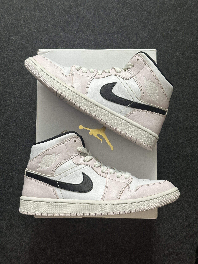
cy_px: 132
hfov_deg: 30.3
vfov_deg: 39.7
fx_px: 366
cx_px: 99
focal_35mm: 48
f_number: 1.78
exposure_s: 1/50
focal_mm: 6.86
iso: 160
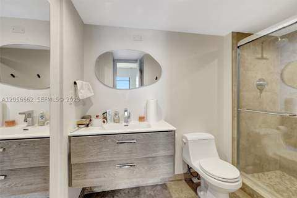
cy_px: 99
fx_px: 136
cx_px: 148
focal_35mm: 16
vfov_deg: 72.1
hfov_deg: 95.0
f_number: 14
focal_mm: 16.5
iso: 640
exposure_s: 1/5
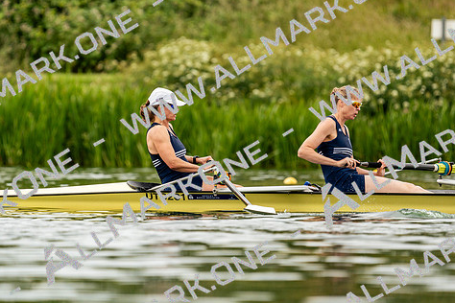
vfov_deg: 2.2
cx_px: 239
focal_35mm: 634
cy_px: 138
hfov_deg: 3.3
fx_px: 8012
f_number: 6.3
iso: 500
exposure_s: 1/2000
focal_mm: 518
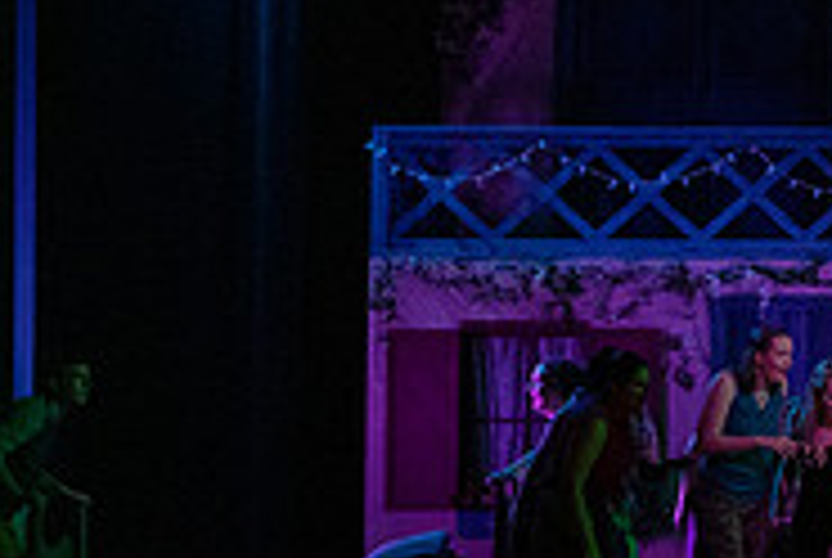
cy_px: 394
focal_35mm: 119
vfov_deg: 11.5
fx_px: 2755
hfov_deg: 15.9
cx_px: 1196
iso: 5000
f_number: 3.2
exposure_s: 1/400
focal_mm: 38
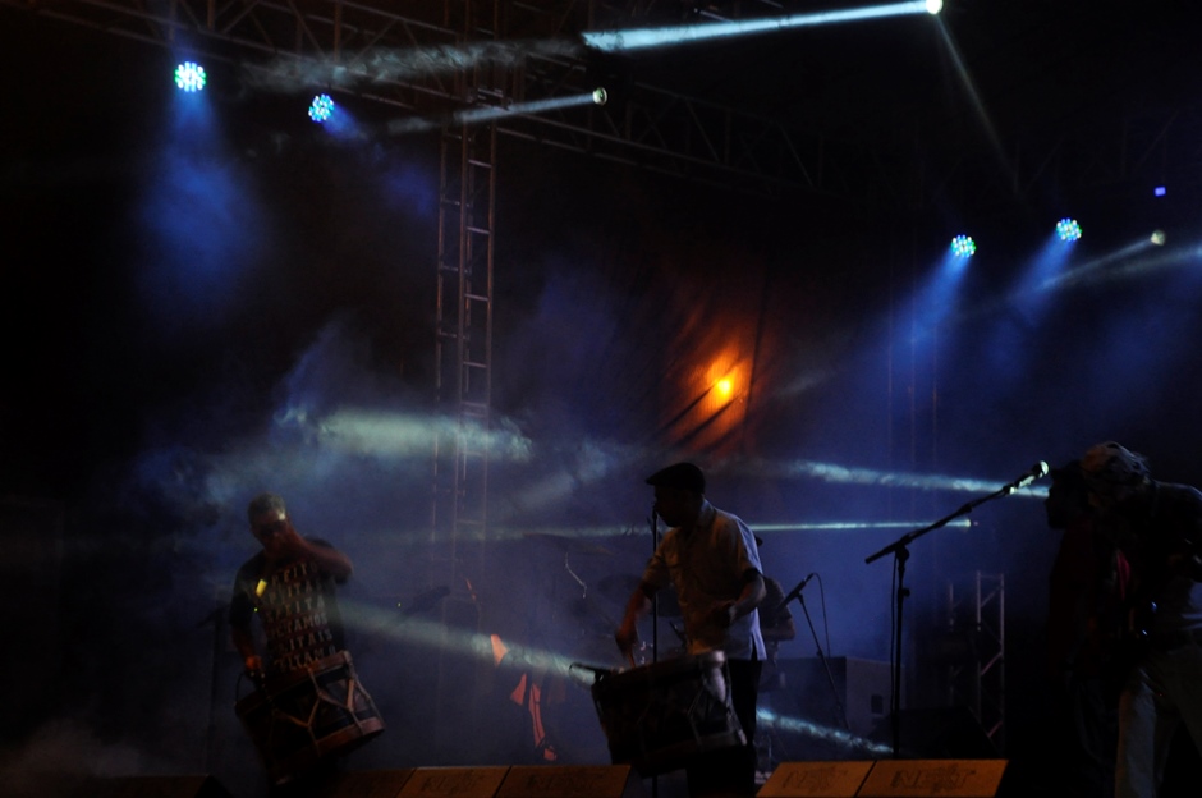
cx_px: 601
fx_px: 2901
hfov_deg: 23.4
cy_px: 399
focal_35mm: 87
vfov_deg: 15.7
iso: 1000
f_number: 5
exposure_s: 1/20
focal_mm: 58
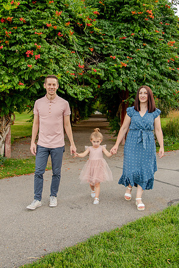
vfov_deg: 52.8
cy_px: 134
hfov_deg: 36.6
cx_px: 79
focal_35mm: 36
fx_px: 271
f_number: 4
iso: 640
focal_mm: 24
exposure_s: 1/125
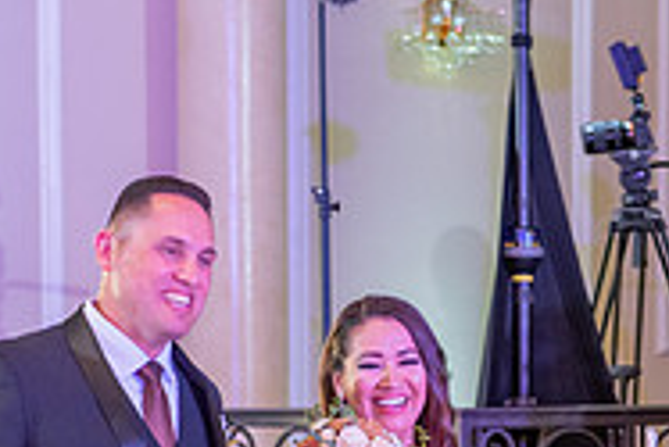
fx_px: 4724
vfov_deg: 5.3
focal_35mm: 254
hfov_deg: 8.1
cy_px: 809
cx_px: 317
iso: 800
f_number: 4
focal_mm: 60
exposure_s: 1/80
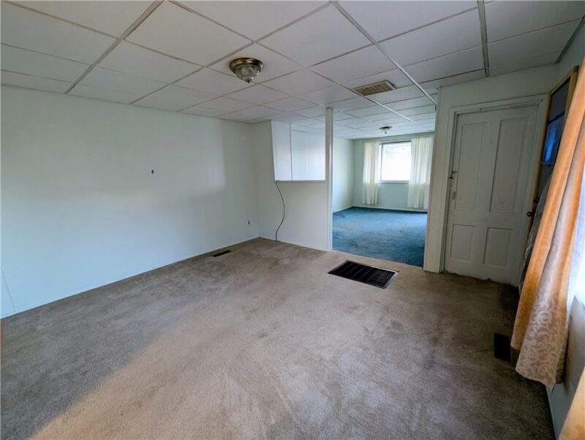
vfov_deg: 90.0
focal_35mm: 13
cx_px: 292
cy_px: 220
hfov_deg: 106.1
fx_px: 220
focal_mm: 1.95
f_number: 2.2
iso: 120
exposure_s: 1/23.8
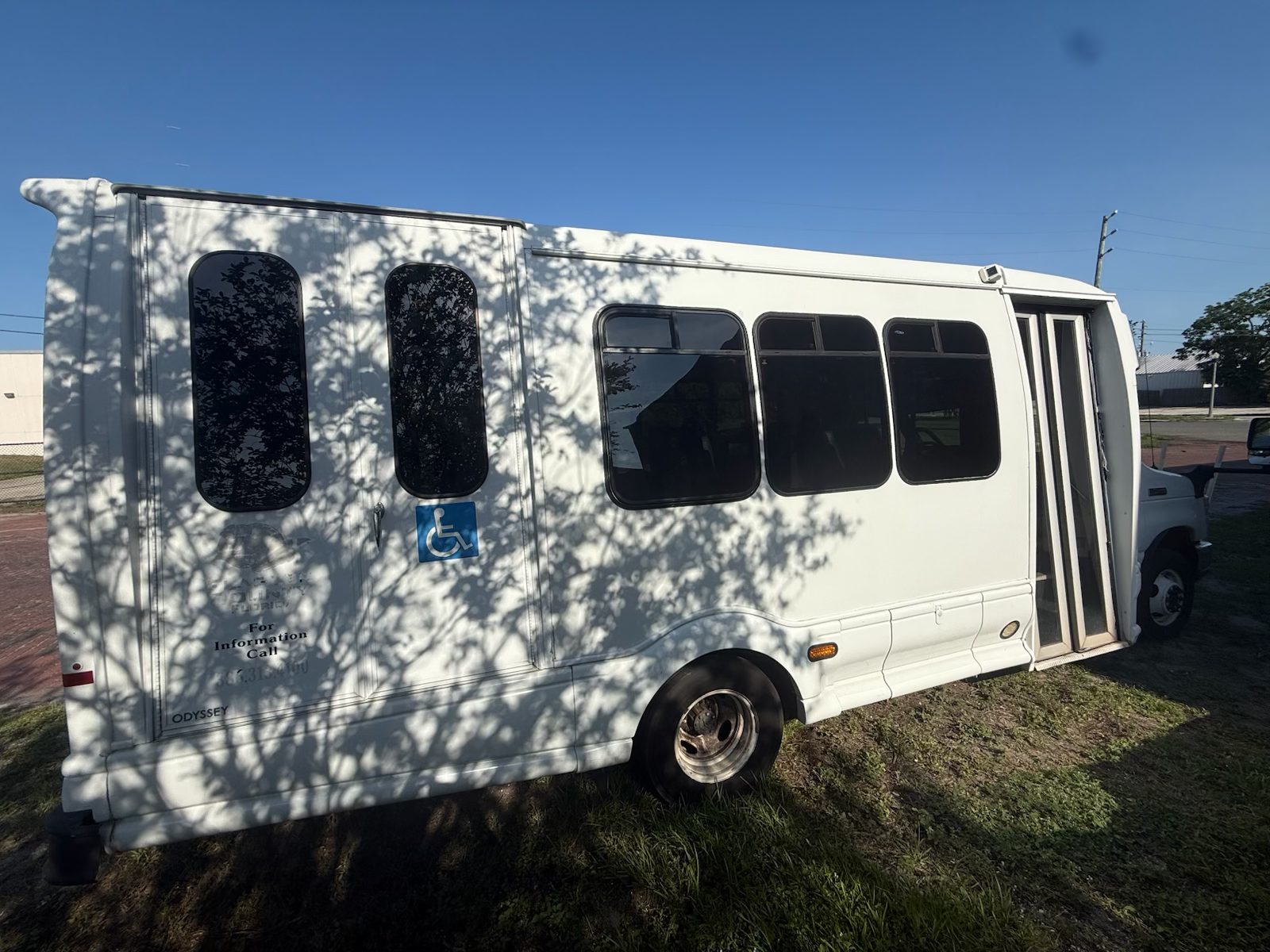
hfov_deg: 102.1
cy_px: 476
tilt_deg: -6.4
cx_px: 635
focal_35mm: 14
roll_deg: +2.1
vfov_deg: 85.7
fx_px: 514
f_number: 2.2
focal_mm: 2.22
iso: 50
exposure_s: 1/3891
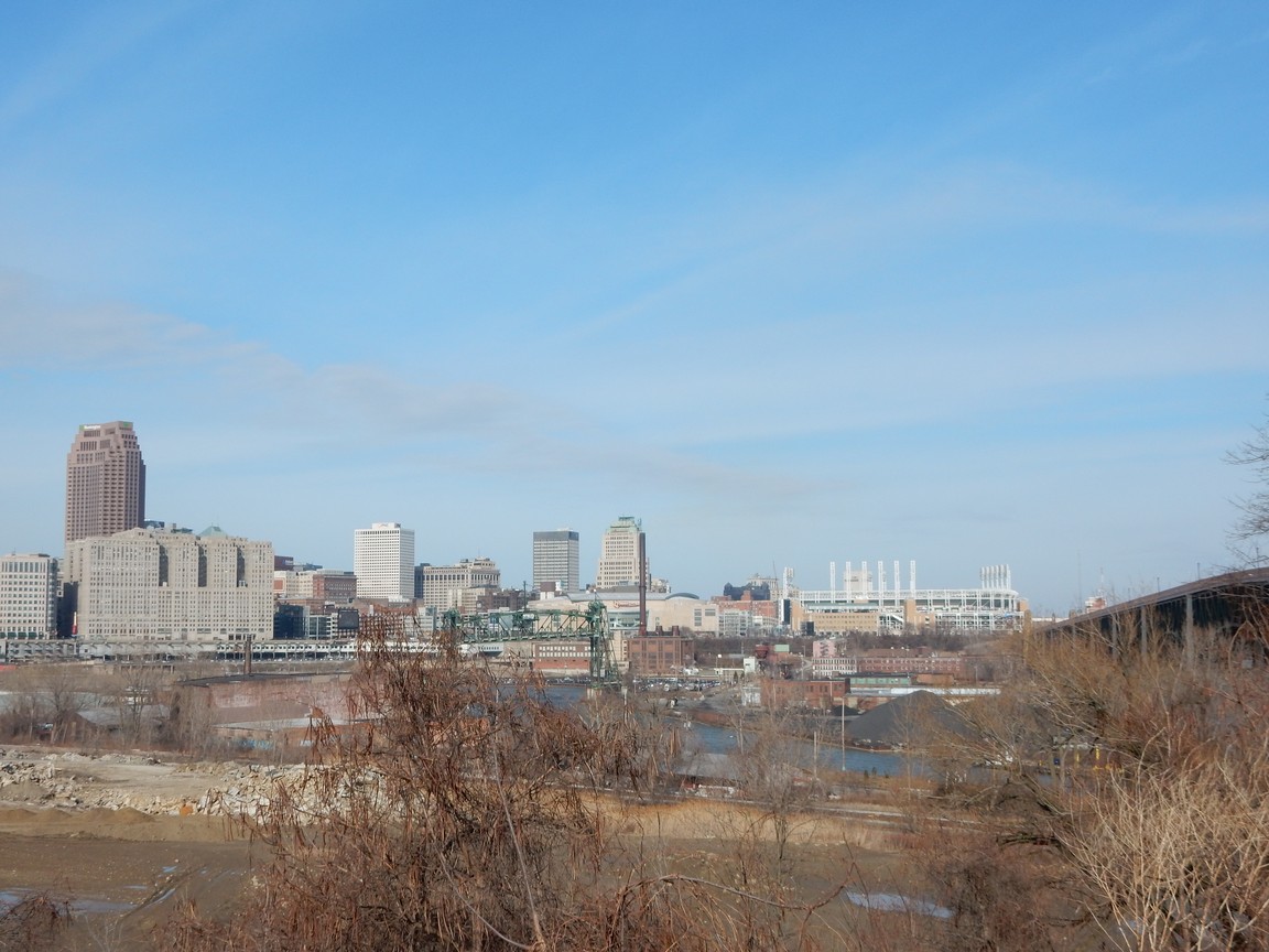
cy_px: 476
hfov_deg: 43.9
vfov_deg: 33.6
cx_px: 634
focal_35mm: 43
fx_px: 1576
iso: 125
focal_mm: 7.6
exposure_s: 1/1250
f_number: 4.2
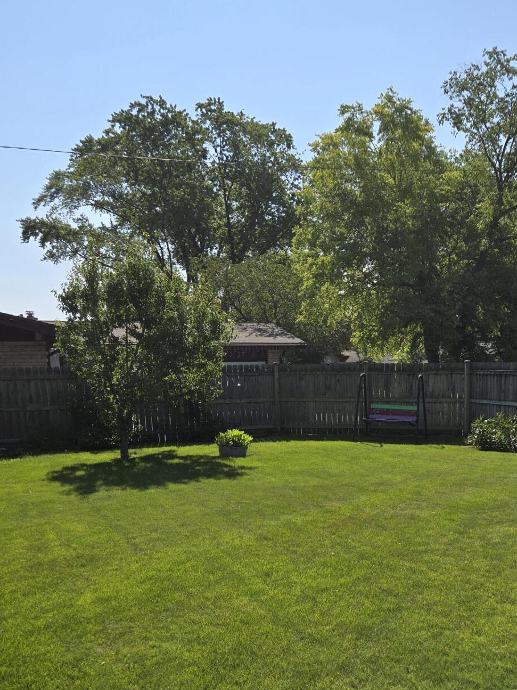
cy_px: 460
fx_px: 757
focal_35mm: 38
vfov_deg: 48.2
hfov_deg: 36.4
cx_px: 416
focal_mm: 5.4
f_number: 1.8
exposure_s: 1/2657
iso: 25
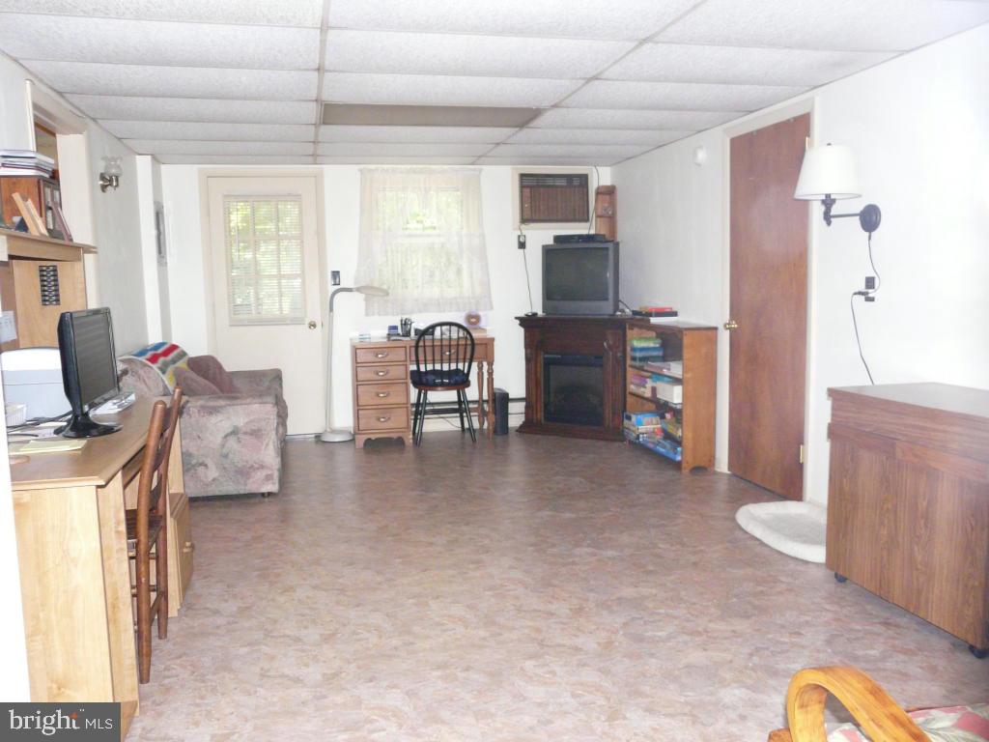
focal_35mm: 28
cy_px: 371
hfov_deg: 63.4
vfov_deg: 49.7
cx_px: 494
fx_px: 800
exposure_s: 1/20
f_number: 2.8
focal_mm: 4.6
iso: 320
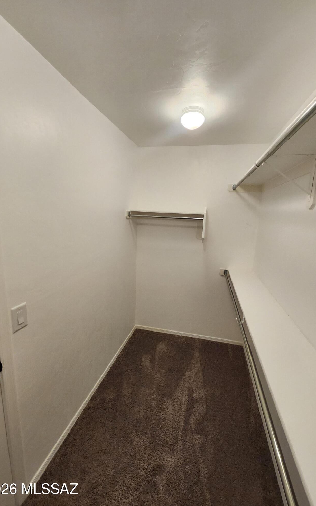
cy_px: 255
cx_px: 166
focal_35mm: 14
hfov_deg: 78.6
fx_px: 193
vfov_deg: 105.3
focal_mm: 1.74
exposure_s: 1/60
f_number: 2.2
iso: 200
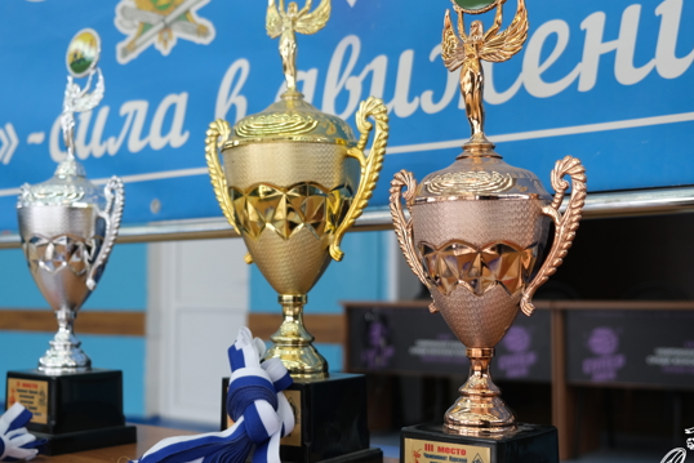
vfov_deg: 29.3
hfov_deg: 42.7
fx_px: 887
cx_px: 322
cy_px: 242
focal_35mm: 46
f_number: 3.2
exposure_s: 1/45
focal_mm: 22.3
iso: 160
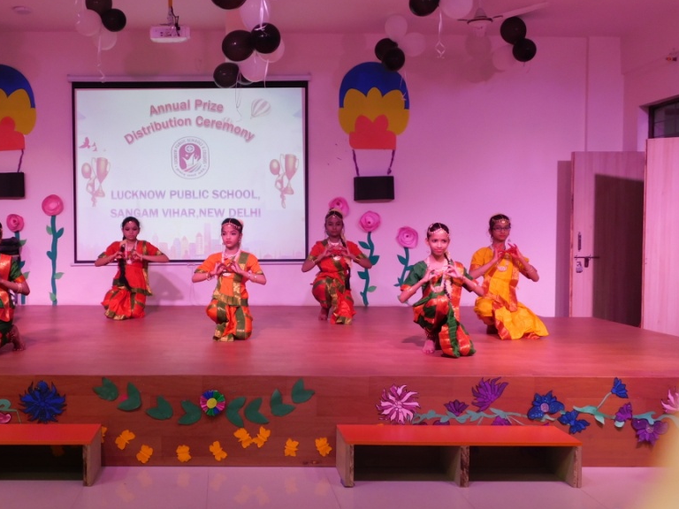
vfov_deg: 36.0
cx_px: 229
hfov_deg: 46.1
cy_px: 258
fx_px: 785
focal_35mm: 40
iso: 140
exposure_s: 1/30
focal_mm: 5.3
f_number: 3.2
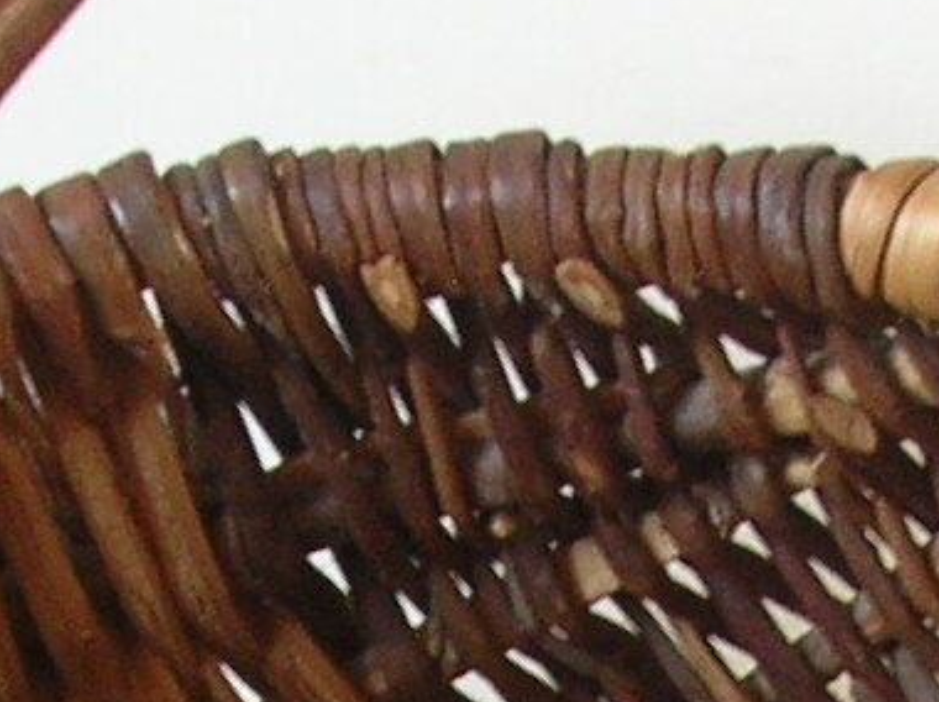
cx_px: 492
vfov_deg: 6.8
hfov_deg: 9.4
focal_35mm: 211
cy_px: 1285
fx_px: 5716
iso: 50
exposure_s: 1/6.6
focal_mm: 5.8
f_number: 2.8
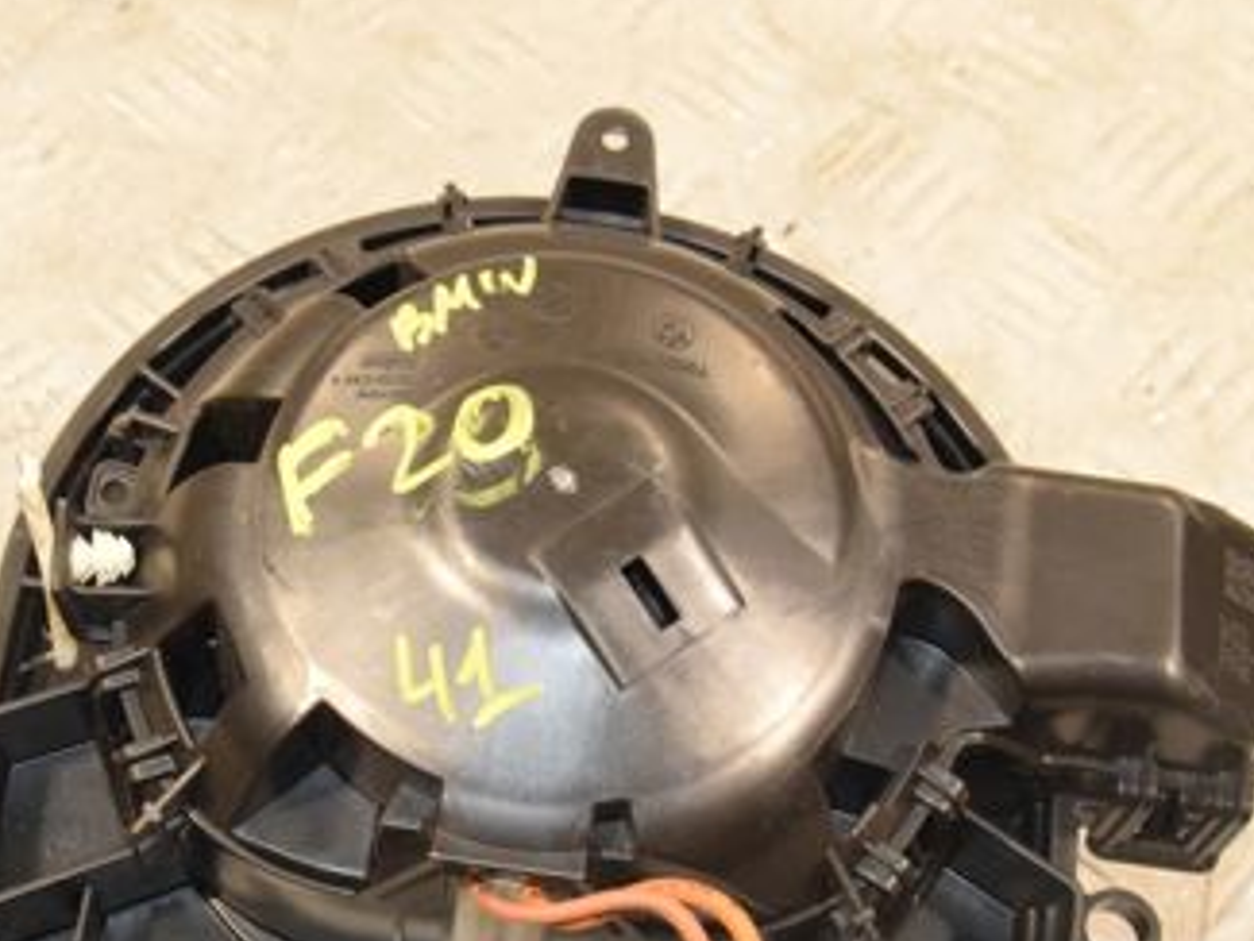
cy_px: 729
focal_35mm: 71
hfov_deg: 27.3
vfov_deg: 20.6
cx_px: 478
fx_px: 2571
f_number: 6.3
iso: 1600
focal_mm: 25
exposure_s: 1/200
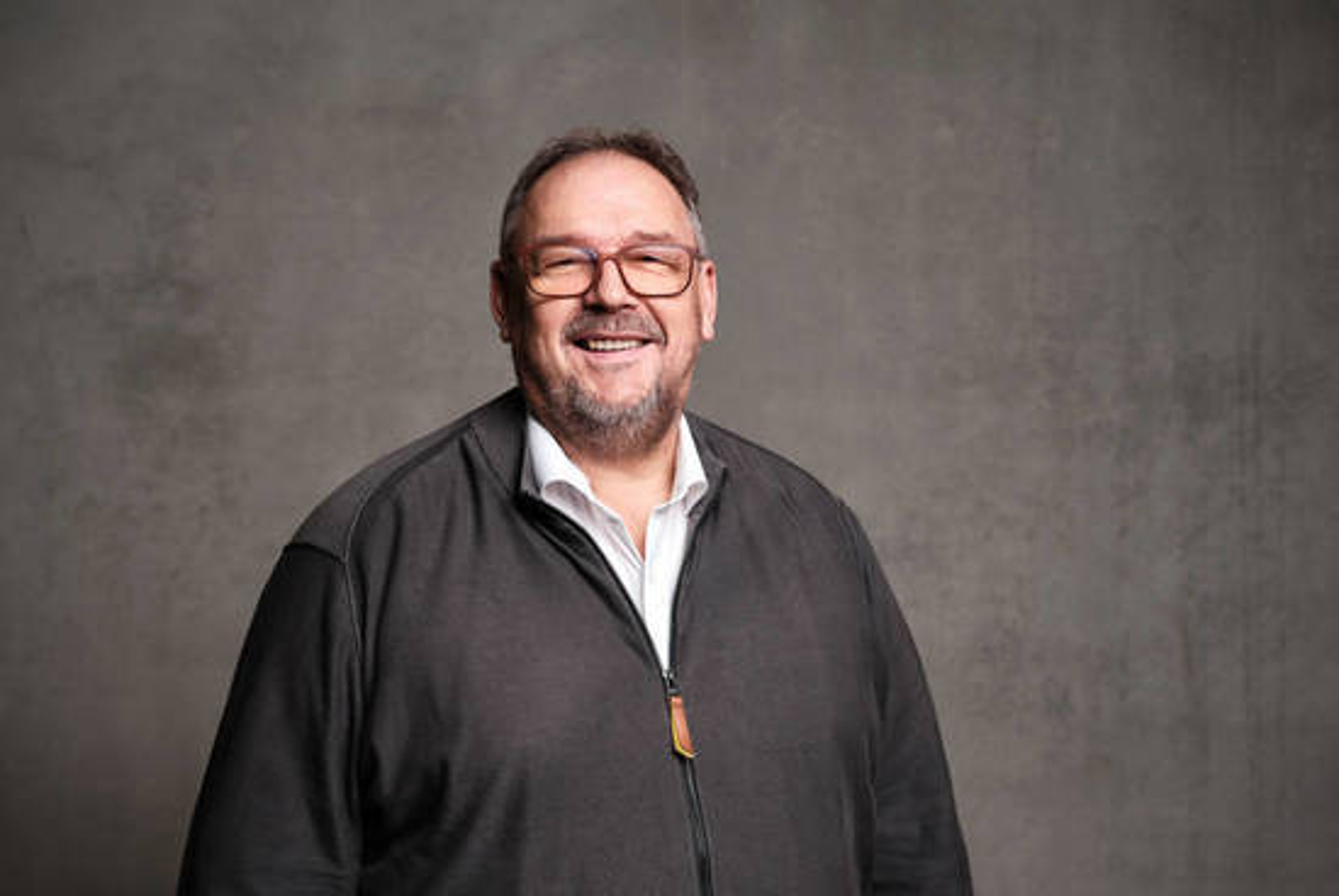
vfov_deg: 27.1
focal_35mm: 50
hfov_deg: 39.6
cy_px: 448
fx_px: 1862
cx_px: 670
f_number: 2.8
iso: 160
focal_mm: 33
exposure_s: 1/200
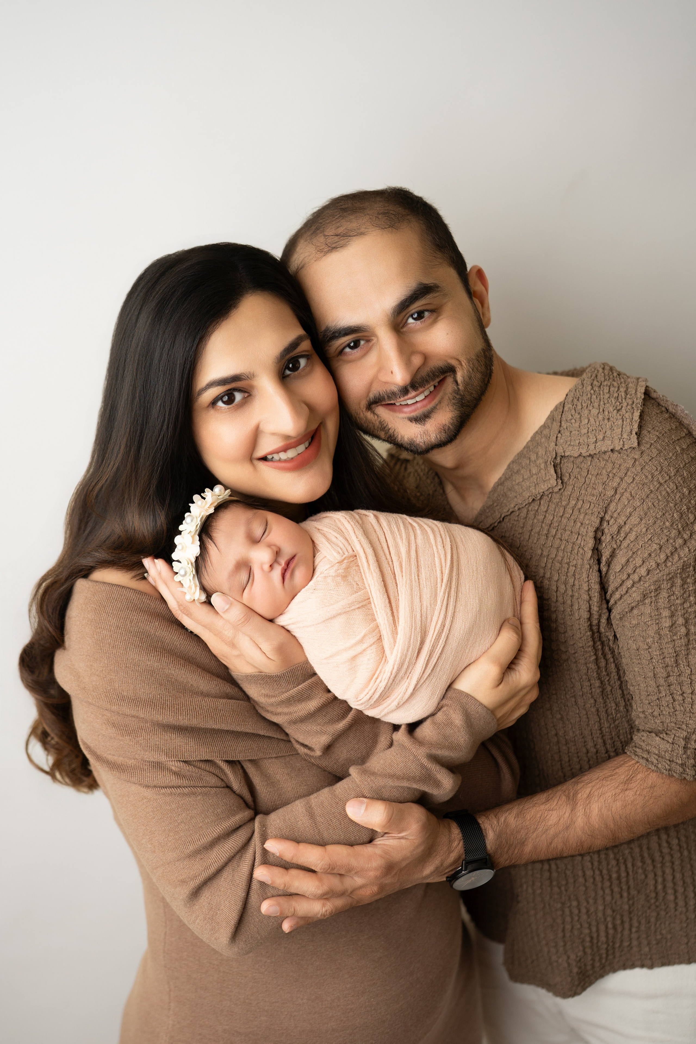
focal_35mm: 35
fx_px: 1015
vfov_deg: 54.4
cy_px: 522
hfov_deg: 37.9
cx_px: 348
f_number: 2.5
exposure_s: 1/200
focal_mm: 35
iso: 100
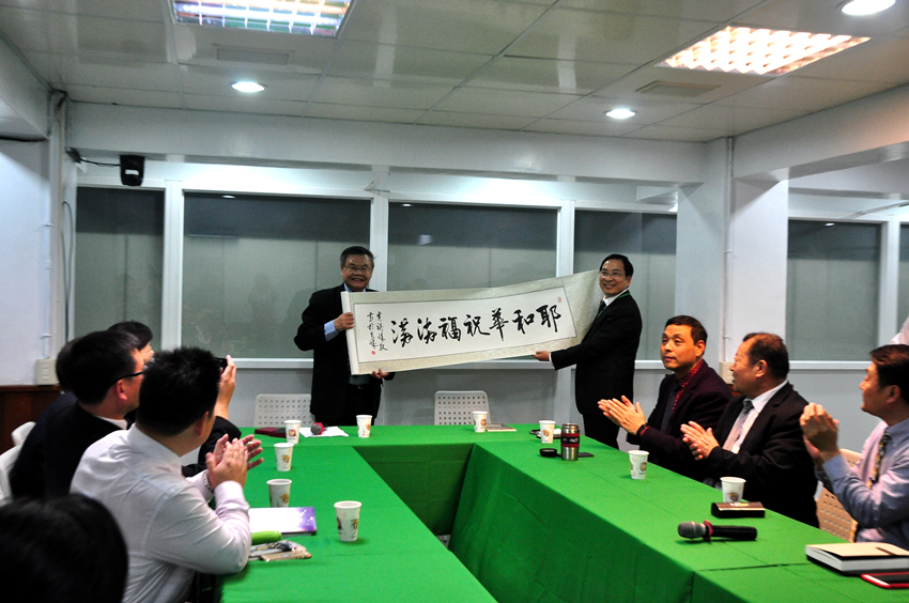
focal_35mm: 39
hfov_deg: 49.6
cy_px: 302
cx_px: 454
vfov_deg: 34.1
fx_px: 983
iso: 1250
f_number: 8
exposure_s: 1/60
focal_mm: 26
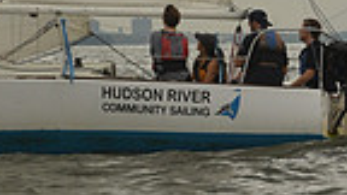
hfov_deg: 5.6
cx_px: -71
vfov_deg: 3.1
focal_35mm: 381
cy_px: -436
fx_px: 3506
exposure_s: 1/1250
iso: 320
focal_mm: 90
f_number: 10
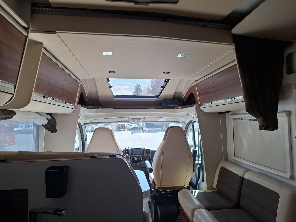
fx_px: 197
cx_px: 148
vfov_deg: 58.9
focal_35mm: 23
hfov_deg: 73.9
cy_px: 111
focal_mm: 5.54
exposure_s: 1/289
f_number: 1.8
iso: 50
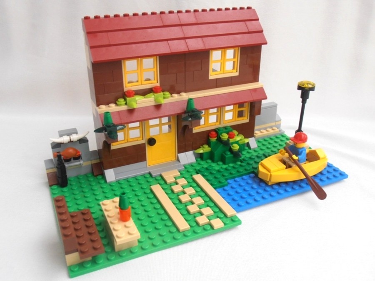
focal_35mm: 37
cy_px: 140
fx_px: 401
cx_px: 188
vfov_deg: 38.7
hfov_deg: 50.1
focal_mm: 6.61
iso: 125
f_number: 3.9
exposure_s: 1/40
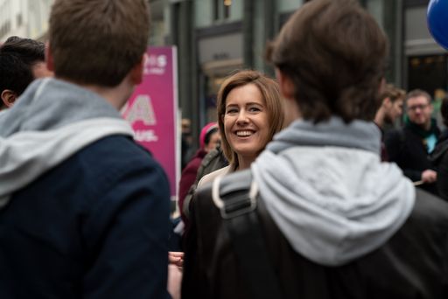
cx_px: 224
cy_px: 150
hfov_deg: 33.4
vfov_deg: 22.7
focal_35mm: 60
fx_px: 747
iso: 100
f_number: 2.8
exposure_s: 1/400
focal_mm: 60
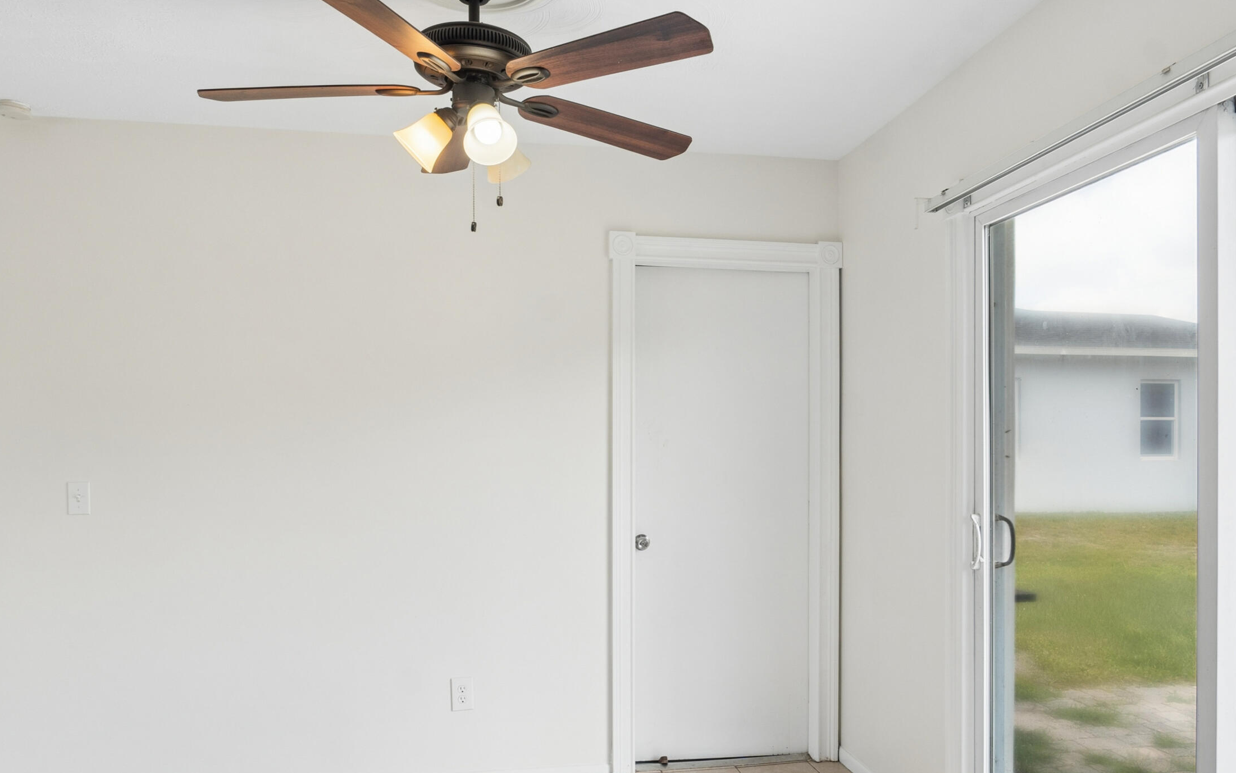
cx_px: 646
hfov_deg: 72.5
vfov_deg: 49.0
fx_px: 842
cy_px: 466
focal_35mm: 25
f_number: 9
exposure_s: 1/60
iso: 200
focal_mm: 12
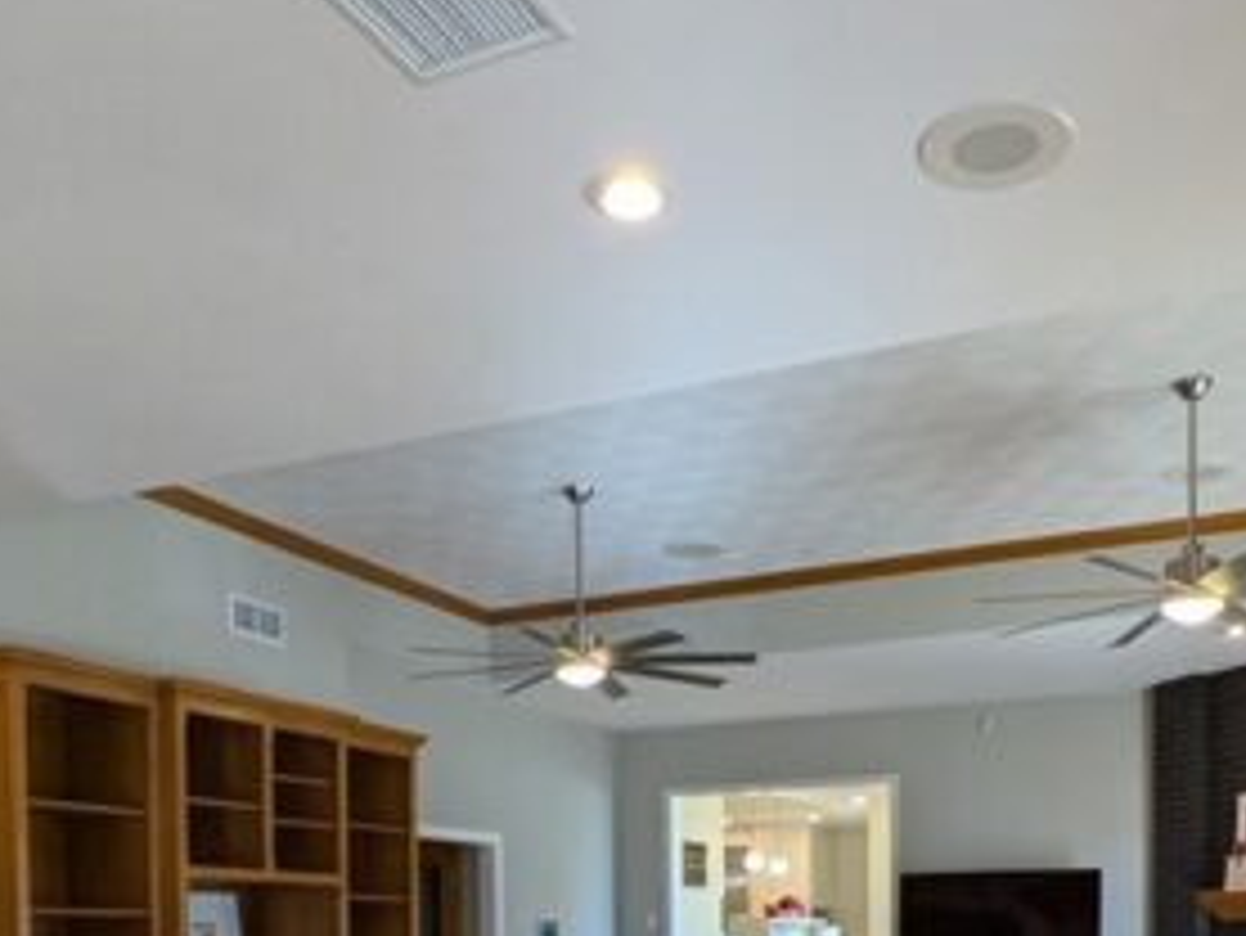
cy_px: 976
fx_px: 1296
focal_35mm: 36
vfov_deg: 35.2
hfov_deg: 51.3
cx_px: 684
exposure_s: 1/120
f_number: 2.2
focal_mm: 1.54
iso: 183
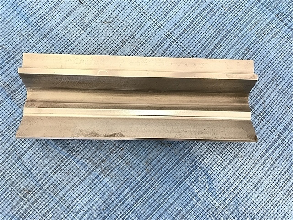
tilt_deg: -84.4
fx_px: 237
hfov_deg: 63.4
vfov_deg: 49.7
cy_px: 110
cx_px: 146
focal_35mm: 28
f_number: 1.8
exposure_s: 1/30
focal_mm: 3.99
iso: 25
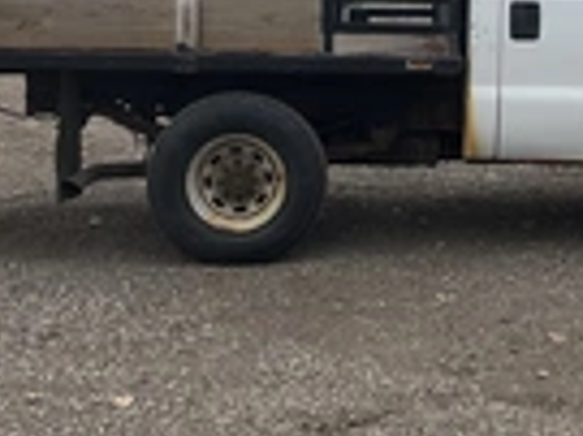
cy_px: 60
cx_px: 527
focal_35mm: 86
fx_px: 1447
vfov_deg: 16.9
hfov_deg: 22.2
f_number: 1.8
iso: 25
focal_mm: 3
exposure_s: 1/944
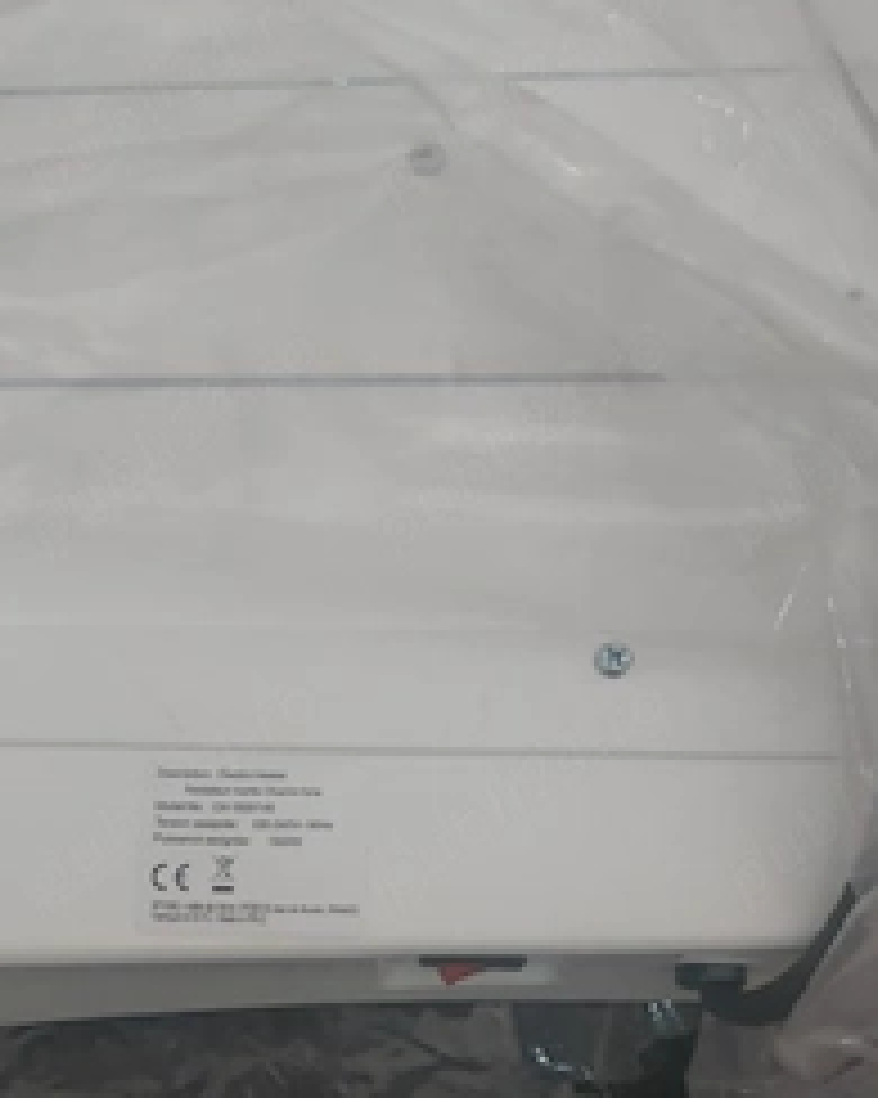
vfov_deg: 44.0
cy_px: 846
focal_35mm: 40
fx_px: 1300
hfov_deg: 36.7
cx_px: 261
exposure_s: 1/50
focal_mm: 5.23
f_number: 1.8
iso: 253
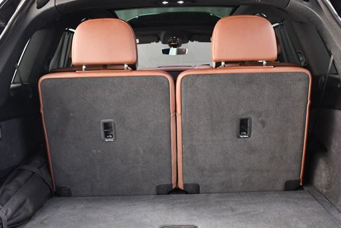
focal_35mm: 45
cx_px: 174
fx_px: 426
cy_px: 132
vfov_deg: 29.9
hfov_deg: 43.6
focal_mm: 18
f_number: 3.5
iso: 3200
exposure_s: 1/60
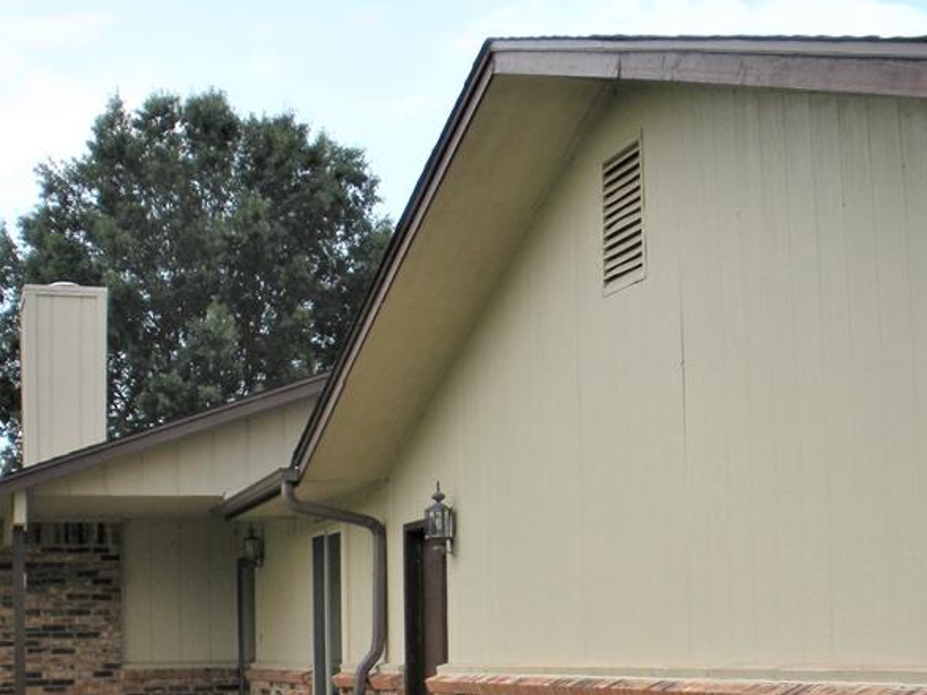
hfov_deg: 31.7
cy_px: 511
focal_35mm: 61
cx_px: 429
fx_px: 1633
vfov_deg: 23.8
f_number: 3.5
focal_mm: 6.3
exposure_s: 1/579
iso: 64
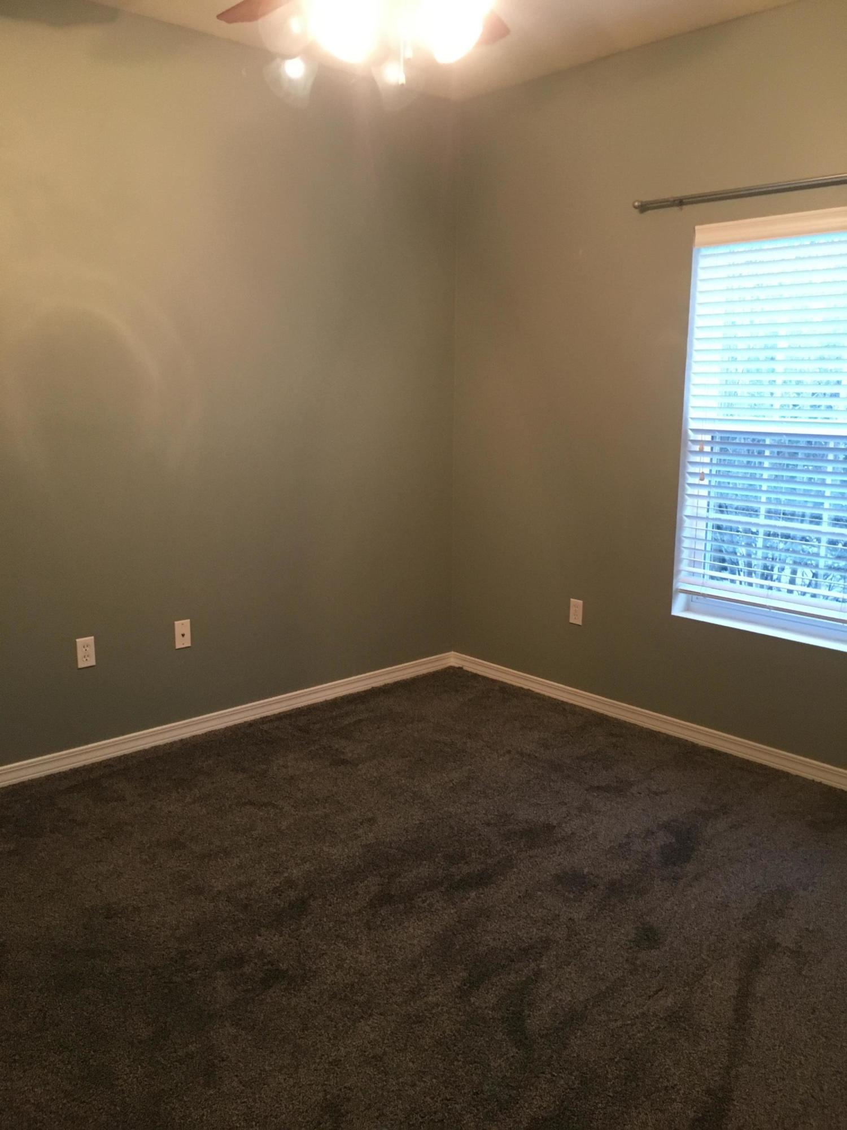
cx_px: 424
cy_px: 565
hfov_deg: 48.2
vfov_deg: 61.7
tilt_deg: -11.1
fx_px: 946
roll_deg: -0.9
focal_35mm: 29
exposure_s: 1/20
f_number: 2.2
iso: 200
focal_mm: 4.15
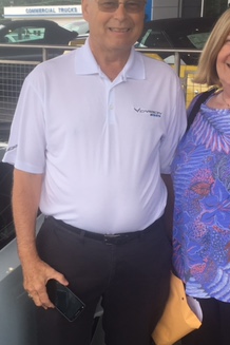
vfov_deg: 33.9
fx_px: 565
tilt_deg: -15.3
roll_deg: +0.5
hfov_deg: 22.7
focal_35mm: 59
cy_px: 194
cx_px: 51
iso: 25
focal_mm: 4.15
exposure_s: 1/354
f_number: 2.2
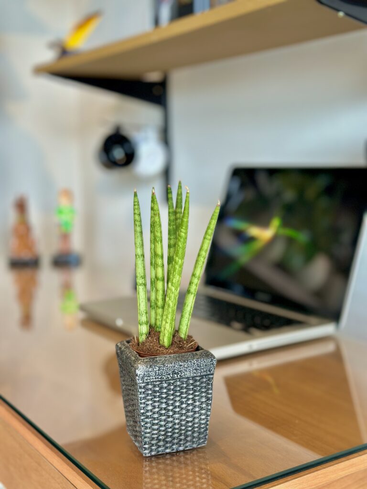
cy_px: 244
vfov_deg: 39.7
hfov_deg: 30.3
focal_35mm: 48
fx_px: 679
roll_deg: -0.1
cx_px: 184
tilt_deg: -8.0
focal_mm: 6.86
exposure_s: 1/120
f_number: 1.78
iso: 100
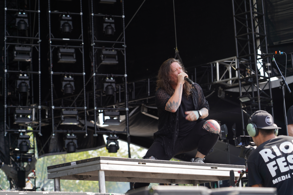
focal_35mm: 105
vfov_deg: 13.0
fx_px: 855
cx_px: 146
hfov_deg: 19.5
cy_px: 98
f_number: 5
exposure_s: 1/200
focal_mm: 105
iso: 100
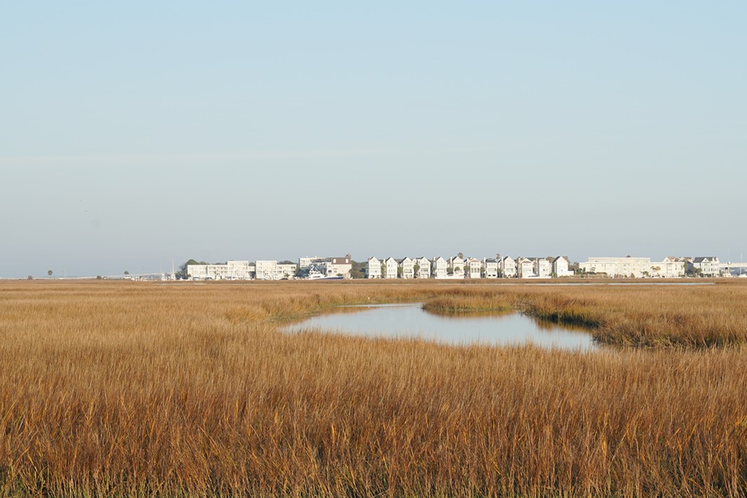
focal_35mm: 113
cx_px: 461
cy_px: 392
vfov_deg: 12.1
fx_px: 2345
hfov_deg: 18.1
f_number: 13
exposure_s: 1/100
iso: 100
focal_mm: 60
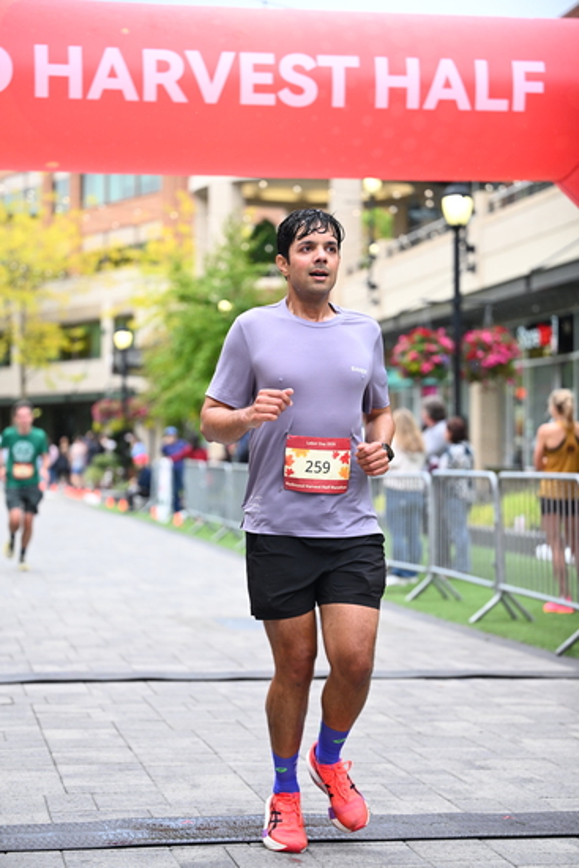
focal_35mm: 79
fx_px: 1905
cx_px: 290
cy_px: 434
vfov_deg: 25.7
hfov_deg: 17.3
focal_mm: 79
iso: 1250
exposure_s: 1/1600
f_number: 2.8
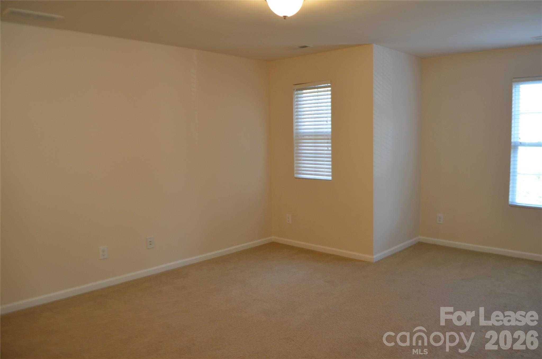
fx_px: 406
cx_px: 271
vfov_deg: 47.7
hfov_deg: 67.5
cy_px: 180
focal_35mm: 27
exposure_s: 1/60
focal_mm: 18
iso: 560
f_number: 4
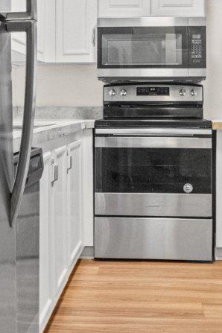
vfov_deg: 35.5
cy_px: 86
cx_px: 118
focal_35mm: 55
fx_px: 509
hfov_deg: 24.6
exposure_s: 1/20
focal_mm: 16
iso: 5000
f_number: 7.1
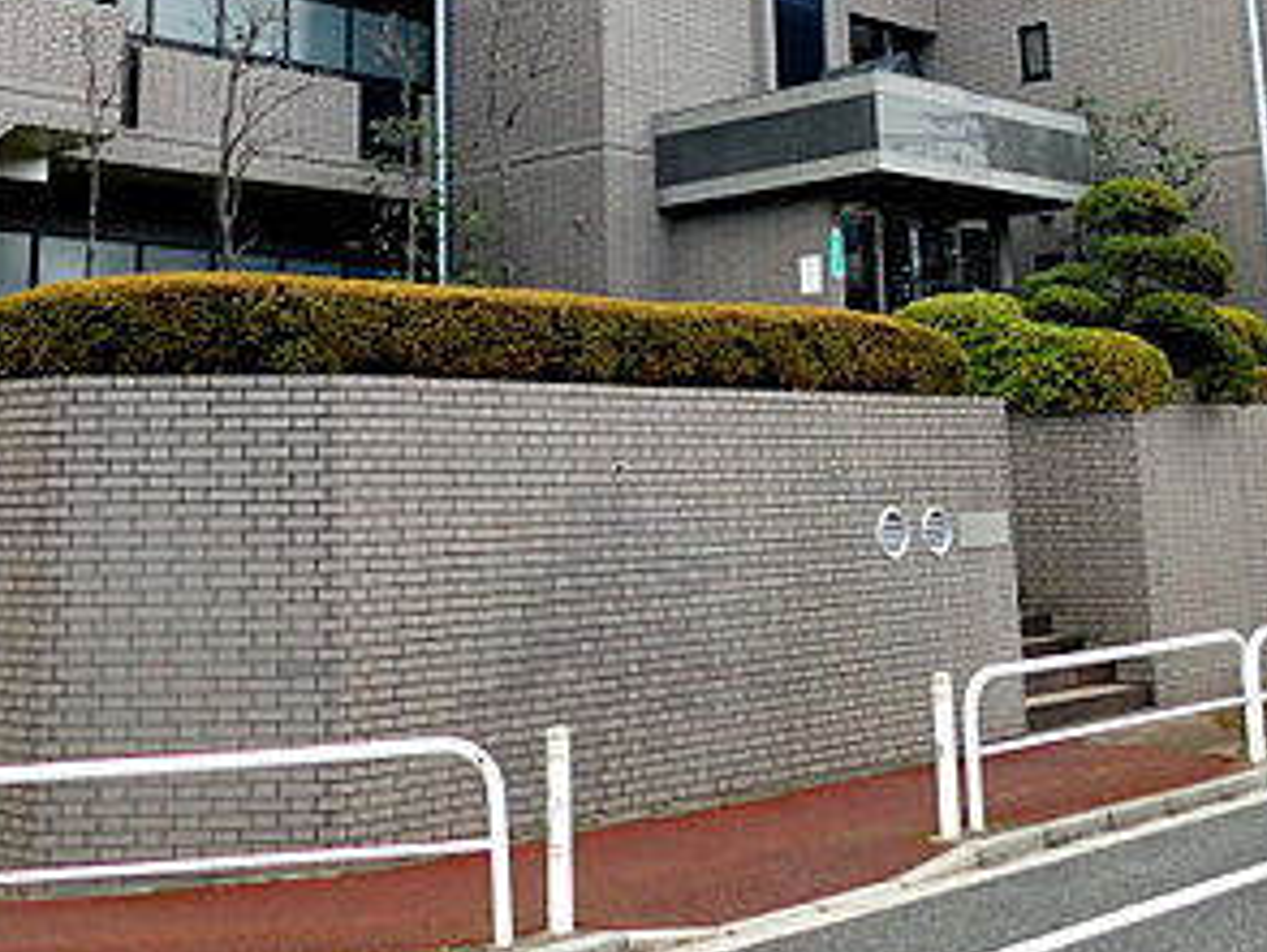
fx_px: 1832
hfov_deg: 38.2
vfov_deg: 27.7
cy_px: 39
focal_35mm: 50
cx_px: 608
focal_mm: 4
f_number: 3
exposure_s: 1/200
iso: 125
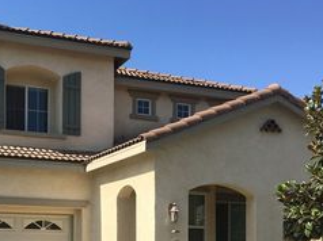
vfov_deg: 23.1
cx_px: 65
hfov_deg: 30.9
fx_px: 569
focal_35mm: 61
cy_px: 238
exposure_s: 1/1748
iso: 25
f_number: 2.2
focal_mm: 4.15
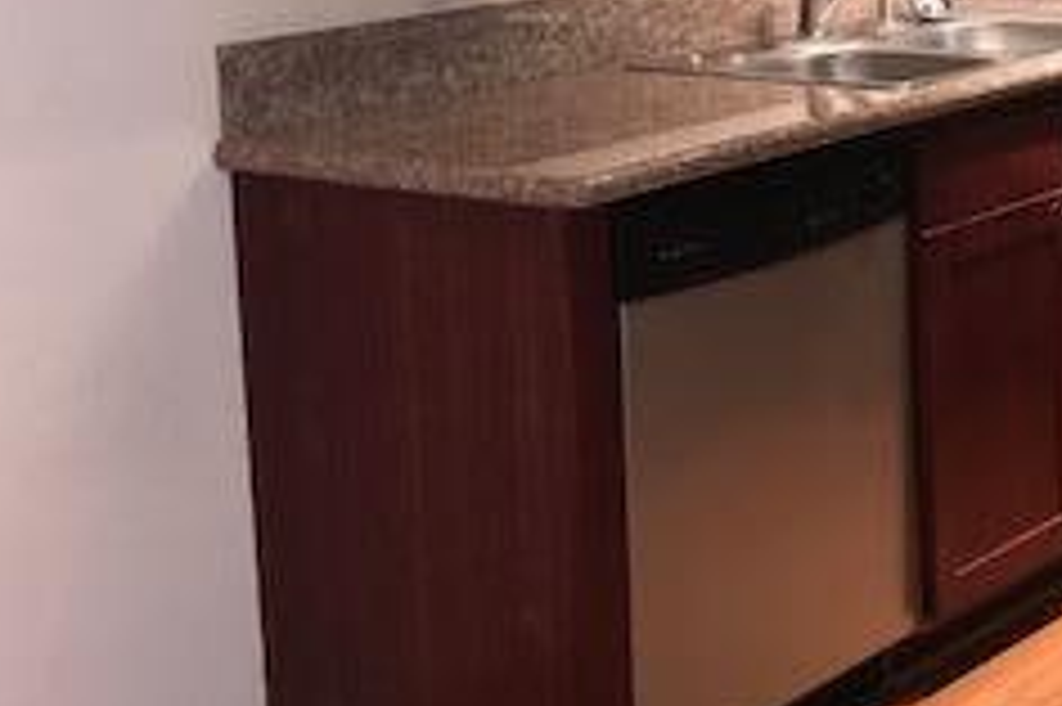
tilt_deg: -6.3
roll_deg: +2.1
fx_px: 2329
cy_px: 9
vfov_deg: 16.9
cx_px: 936
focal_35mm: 79
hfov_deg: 25.0
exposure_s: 1/30
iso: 40
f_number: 1.8
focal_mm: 3.99
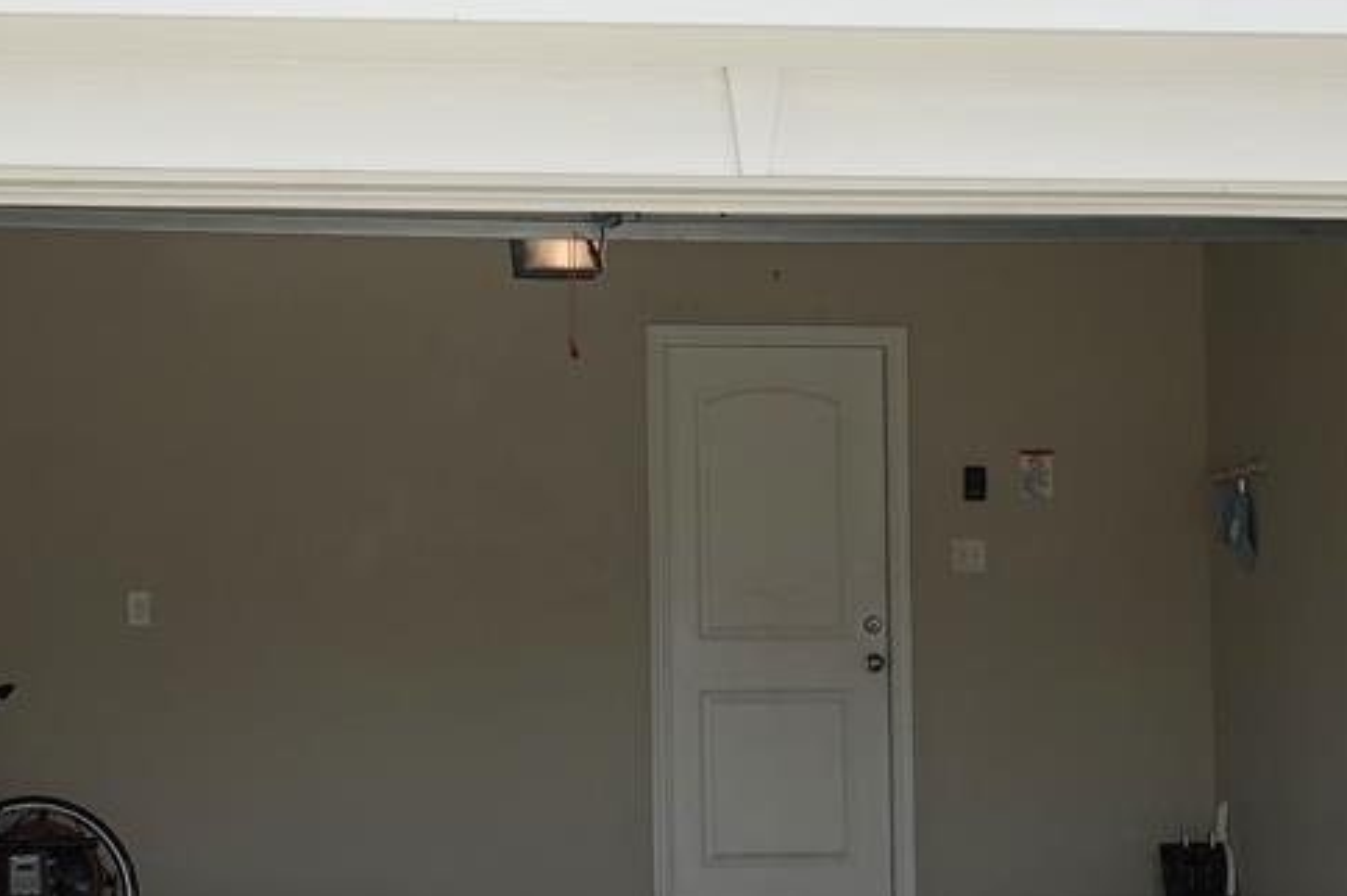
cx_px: 520
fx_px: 5384
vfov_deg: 9.5
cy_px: 303
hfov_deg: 14.2
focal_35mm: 144
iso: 100
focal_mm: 24.79
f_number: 3.5
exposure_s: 1/640
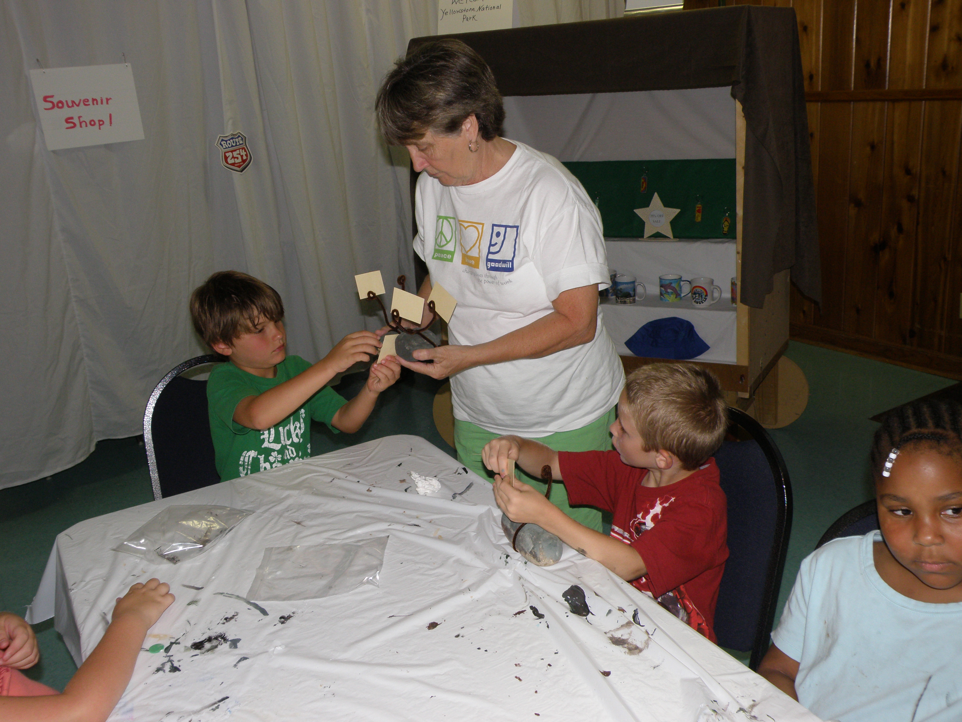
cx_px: 481
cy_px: 361
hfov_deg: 52.6
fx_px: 973
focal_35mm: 35
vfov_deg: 40.7
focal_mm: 6.32
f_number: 3.2
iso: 100
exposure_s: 1/40
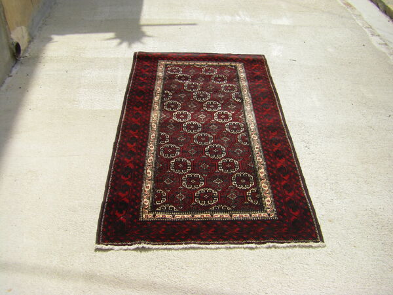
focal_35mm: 38
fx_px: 431
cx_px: 196
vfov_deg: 37.7
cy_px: 148
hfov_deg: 49.0
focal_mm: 6.3
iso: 64
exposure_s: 1/200
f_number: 7
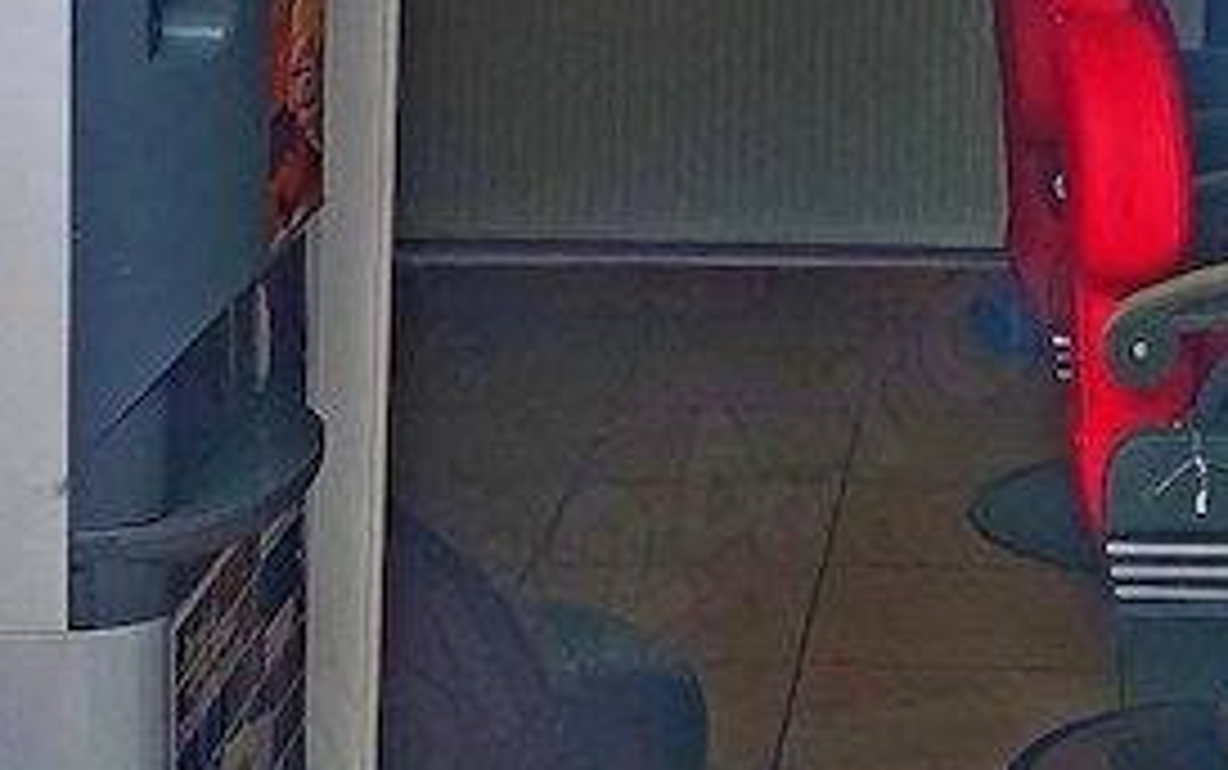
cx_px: 1084
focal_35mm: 97
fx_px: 3248
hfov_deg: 21.0
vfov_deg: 12.7
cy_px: -446
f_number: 1.8
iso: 200
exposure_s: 1/50
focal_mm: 5.23
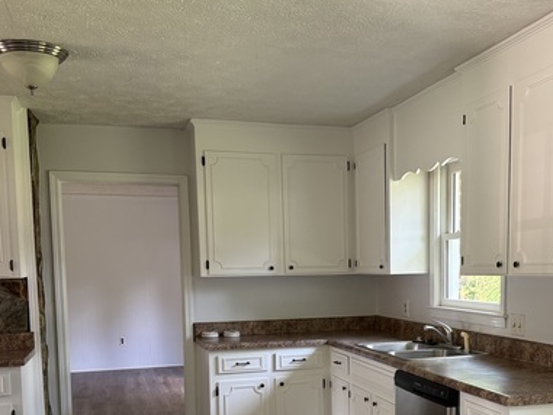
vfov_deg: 33.4
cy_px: 331
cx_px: 323
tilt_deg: -4.9
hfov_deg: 44.6
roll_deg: +1.3
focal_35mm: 42
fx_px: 671
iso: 200
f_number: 1.78
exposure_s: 1/116
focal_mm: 6.76
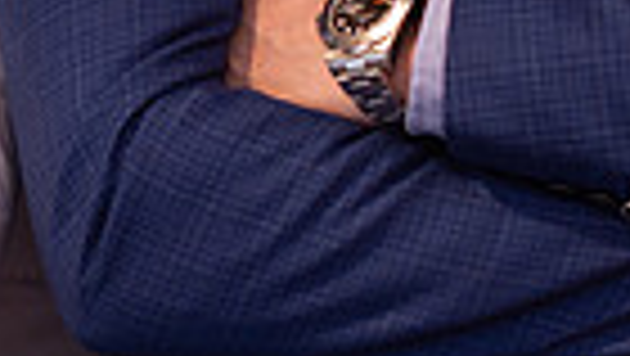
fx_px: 4096
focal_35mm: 245
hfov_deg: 8.7
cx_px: -53
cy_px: -115
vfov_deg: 4.9
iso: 400
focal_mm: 35
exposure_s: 1/125
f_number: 2.5
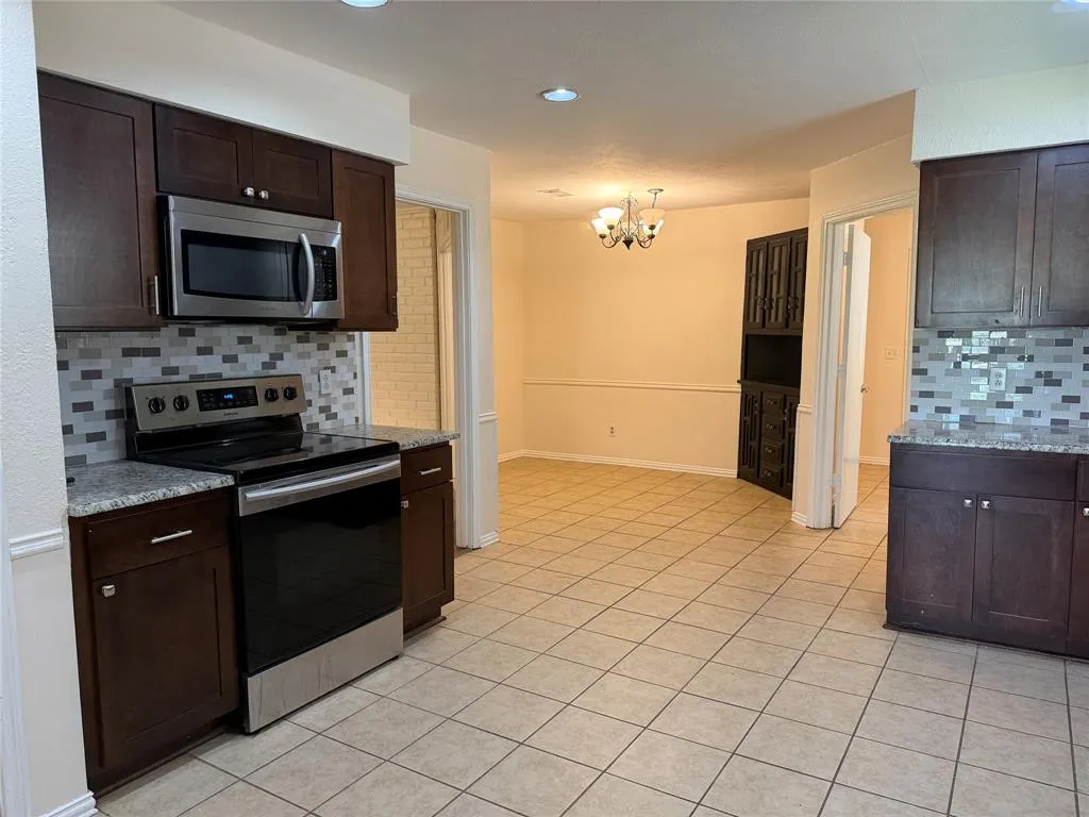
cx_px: 544
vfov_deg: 56.8
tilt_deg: -6.0
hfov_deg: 71.6
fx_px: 755
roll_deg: +1.2
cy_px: 408
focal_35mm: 24
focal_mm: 6.76
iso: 250
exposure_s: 1/60
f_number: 1.78
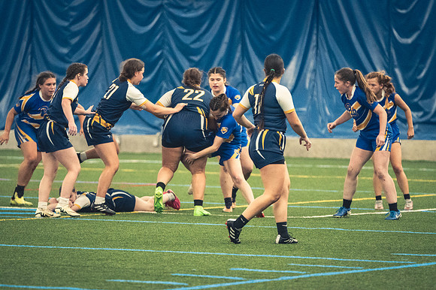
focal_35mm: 300
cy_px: 145
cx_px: 218
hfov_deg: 6.9
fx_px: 3631
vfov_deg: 4.6
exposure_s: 1/500
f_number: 2.8
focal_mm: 200
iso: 12800
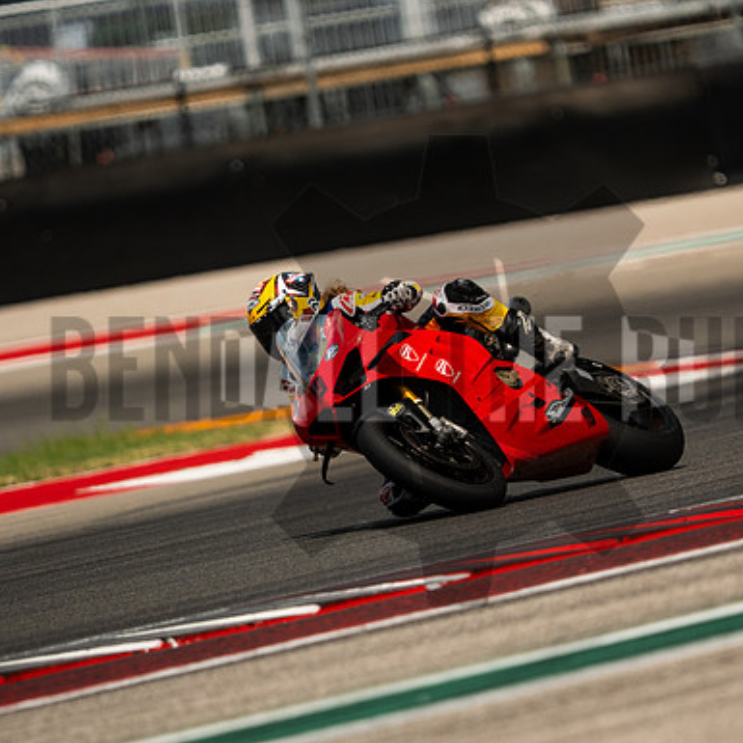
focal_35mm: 538
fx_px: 13065
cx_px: 457
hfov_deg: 3.3
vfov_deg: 3.3
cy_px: 372
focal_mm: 280
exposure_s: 1/2500
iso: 200
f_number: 2.8
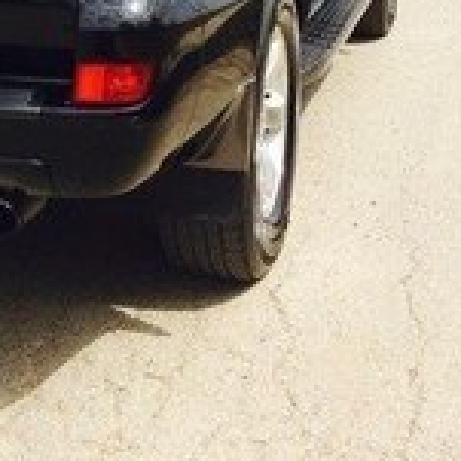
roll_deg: +0.3
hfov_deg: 20.5
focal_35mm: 84
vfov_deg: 17.8
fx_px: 1266
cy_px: -290
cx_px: 116
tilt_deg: -0.2
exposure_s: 1/2740
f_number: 2.2
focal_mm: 4.15
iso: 32
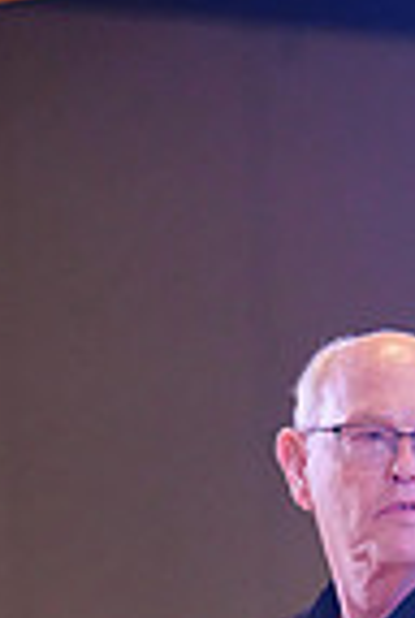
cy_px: 1245
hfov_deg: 2.9
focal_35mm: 474
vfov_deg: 4.3
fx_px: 8156
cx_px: 733
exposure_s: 1/400
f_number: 2.8
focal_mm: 117
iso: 5000
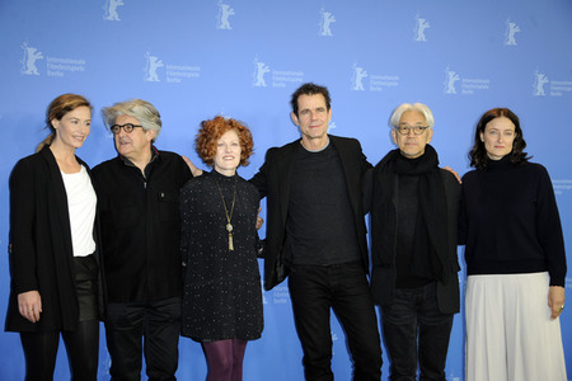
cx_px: 286
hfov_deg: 38.2
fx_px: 826
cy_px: 190
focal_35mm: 52
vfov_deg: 26.0
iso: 1600
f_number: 5
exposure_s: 1/250
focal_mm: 52
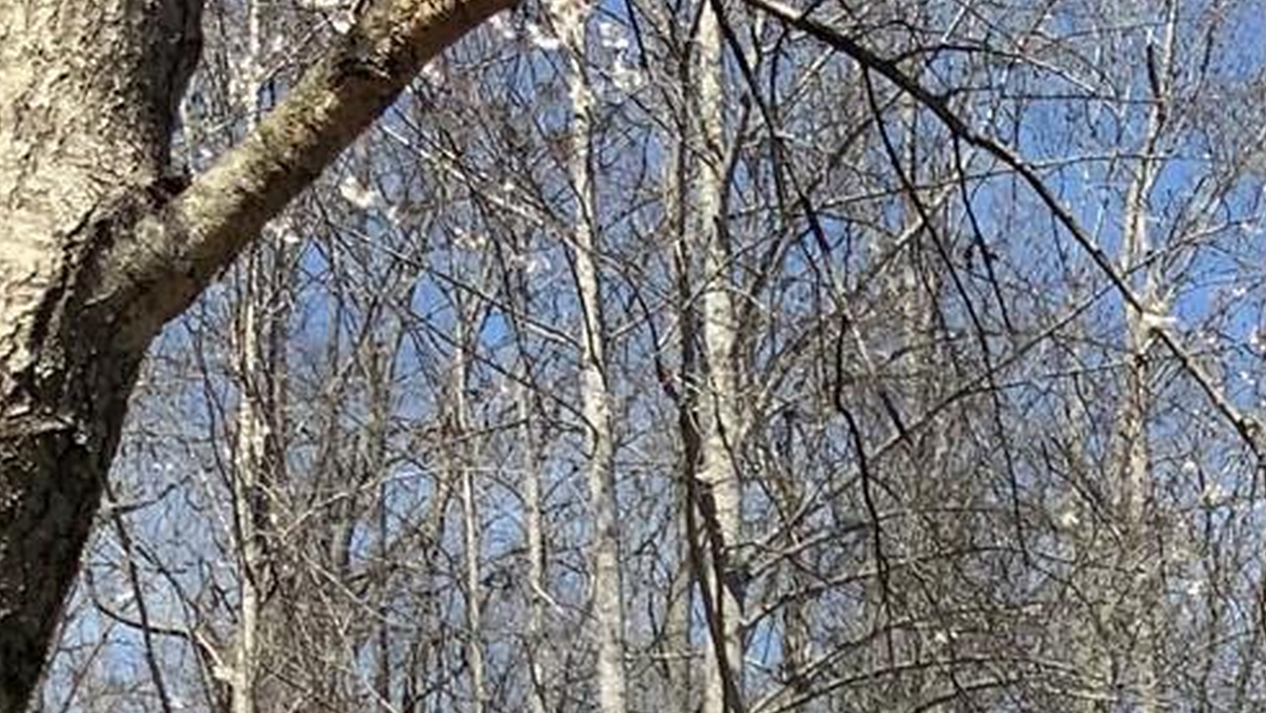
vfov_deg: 8.8
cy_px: 1263
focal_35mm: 132
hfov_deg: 16.0
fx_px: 4433
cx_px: 1155
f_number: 1.8
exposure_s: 1/1377
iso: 16
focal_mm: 3
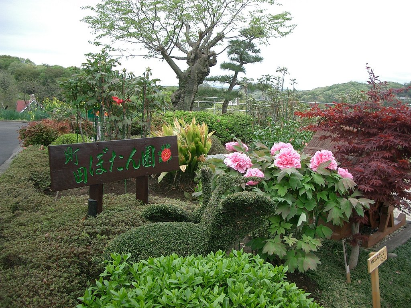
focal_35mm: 35
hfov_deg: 52.6
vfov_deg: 40.7
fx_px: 416
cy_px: 154
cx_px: 206
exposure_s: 1/400
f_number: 2.6
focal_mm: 5.8
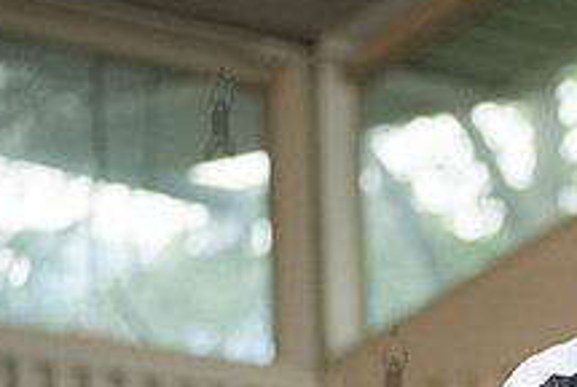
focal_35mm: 243
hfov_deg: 8.4
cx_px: 689
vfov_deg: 5.6
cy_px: 522
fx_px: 3900
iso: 1600
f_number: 2.8
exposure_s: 1/400
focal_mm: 80
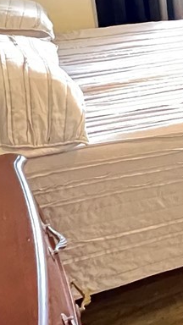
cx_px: 385
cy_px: 110
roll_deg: -1.5
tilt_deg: -22.4
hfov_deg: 15.4
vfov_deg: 35.1
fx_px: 509
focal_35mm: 59
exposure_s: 1/30
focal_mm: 1.57
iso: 1250
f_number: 1.8
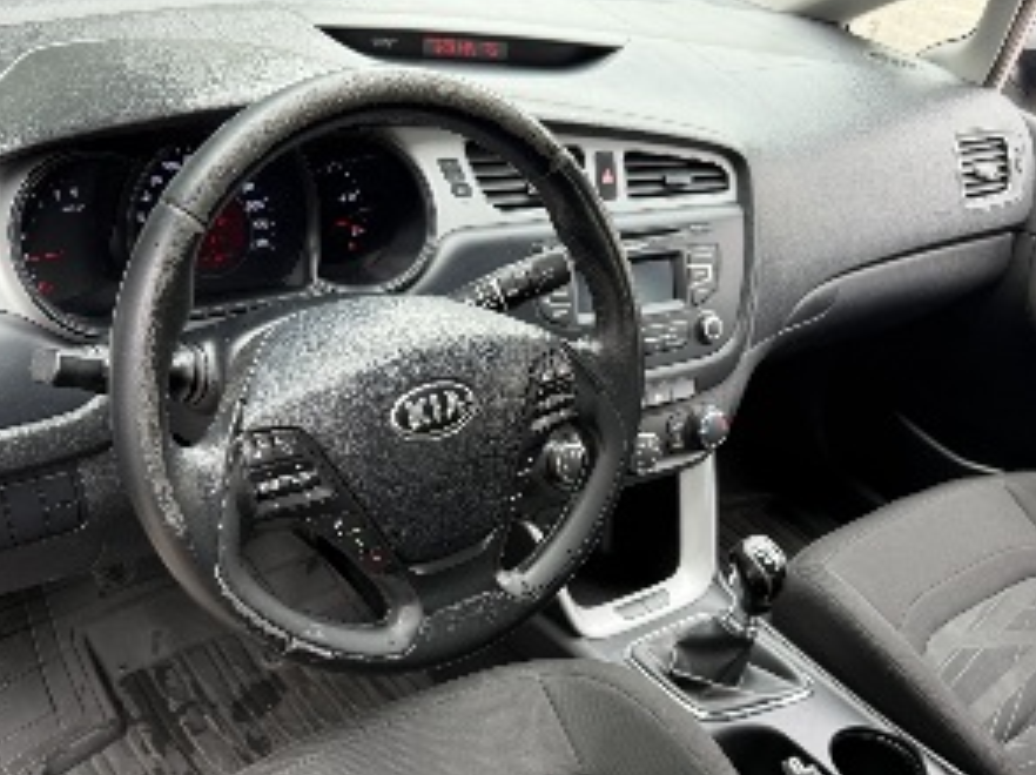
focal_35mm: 34
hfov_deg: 54.0
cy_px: 535
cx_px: 490
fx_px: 1017
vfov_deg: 41.0
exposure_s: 1/232
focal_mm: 6.76
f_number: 1.78
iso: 125
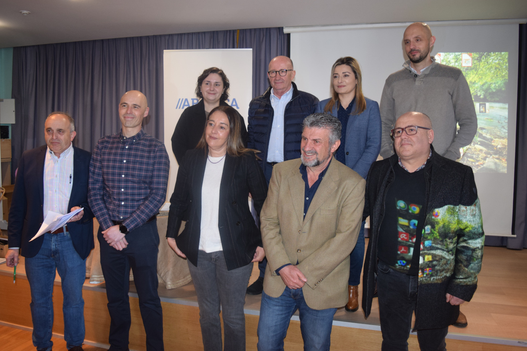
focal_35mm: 27
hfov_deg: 67.4
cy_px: 176
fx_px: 395
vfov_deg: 47.9
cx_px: 264
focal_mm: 18
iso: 1000
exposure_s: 1/60
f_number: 3.5
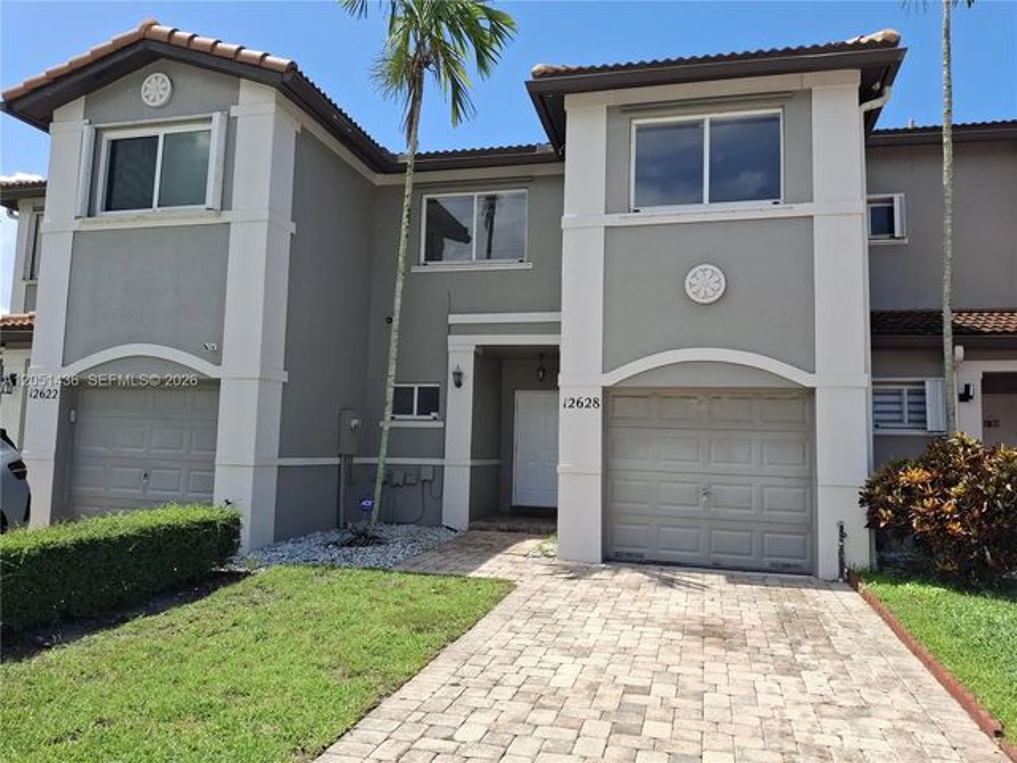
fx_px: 734
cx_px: 508
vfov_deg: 54.9
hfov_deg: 69.4
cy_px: 382
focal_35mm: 25
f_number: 1.8
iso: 25
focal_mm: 4.69
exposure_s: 1/943
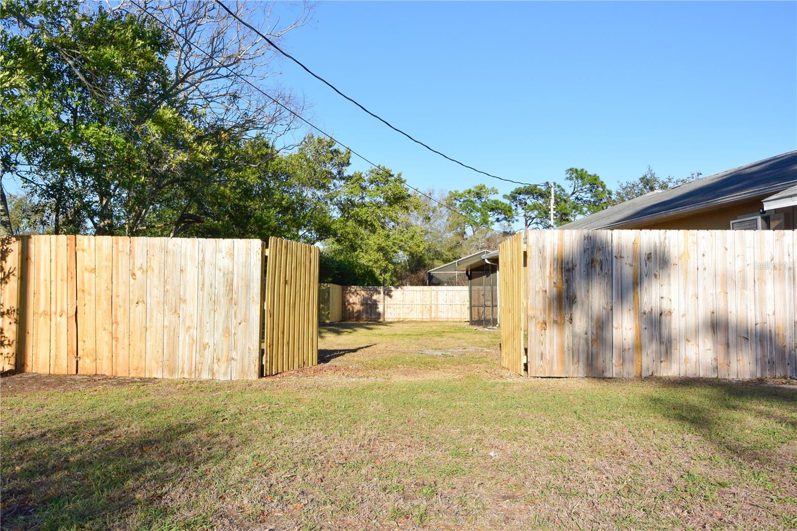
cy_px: 266
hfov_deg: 63.7
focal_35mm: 29
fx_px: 642
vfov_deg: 44.9
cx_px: 398
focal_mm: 10.9
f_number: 5
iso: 160
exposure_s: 1/500
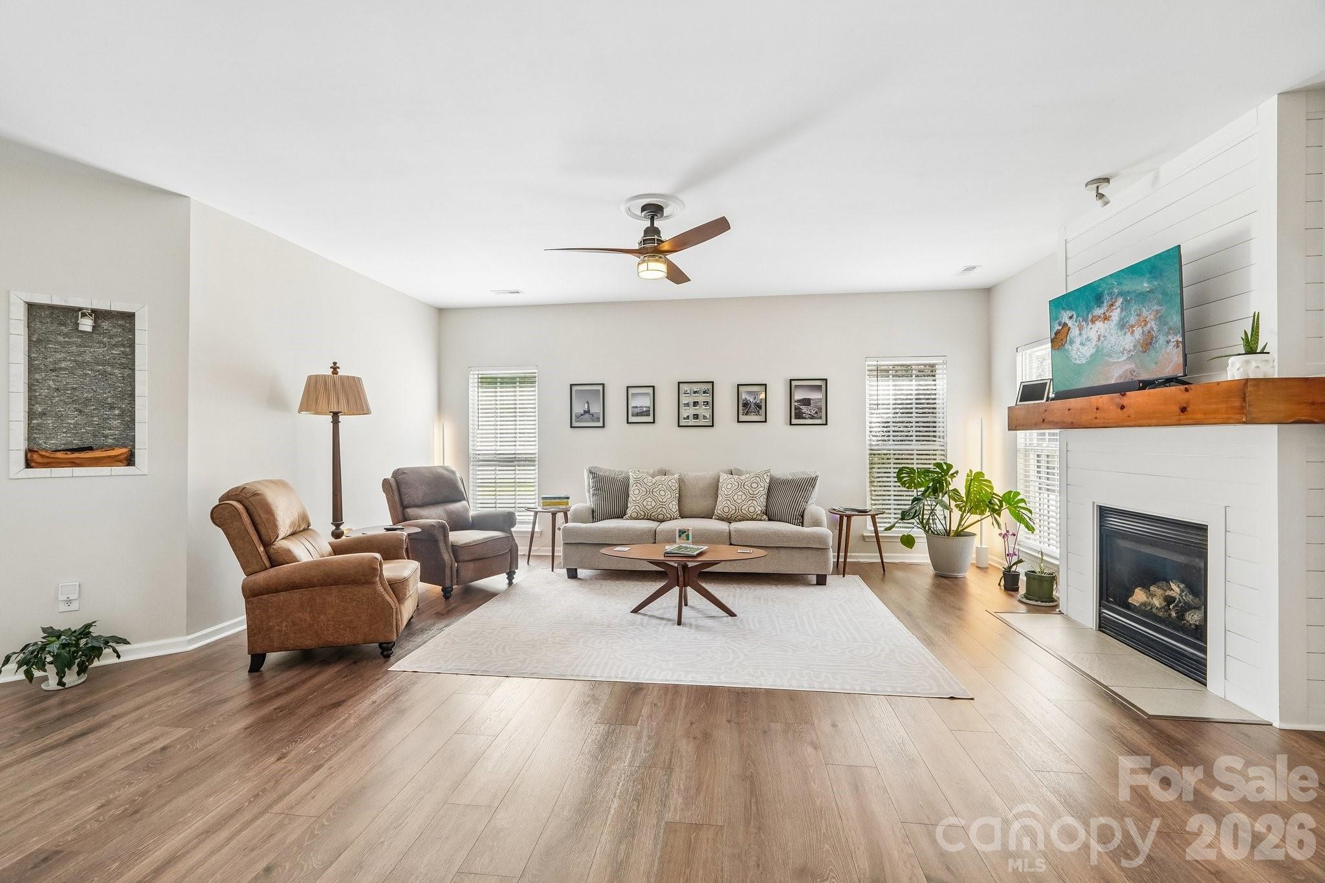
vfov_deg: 77.3
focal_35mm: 15
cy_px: 442
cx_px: 662
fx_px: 552
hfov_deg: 100.4
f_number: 8
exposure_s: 1/30
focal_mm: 10
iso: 400
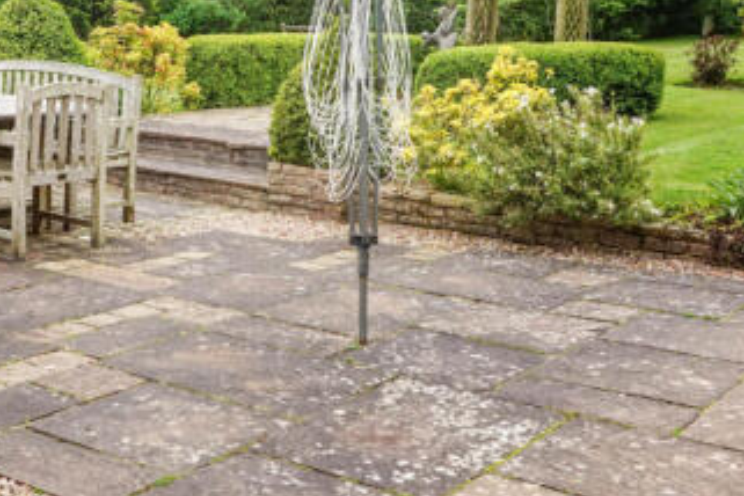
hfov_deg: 38.4
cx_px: 118
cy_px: 263
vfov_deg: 27.5
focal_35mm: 49
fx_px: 1013
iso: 100
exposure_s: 1/80
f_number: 8
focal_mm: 16
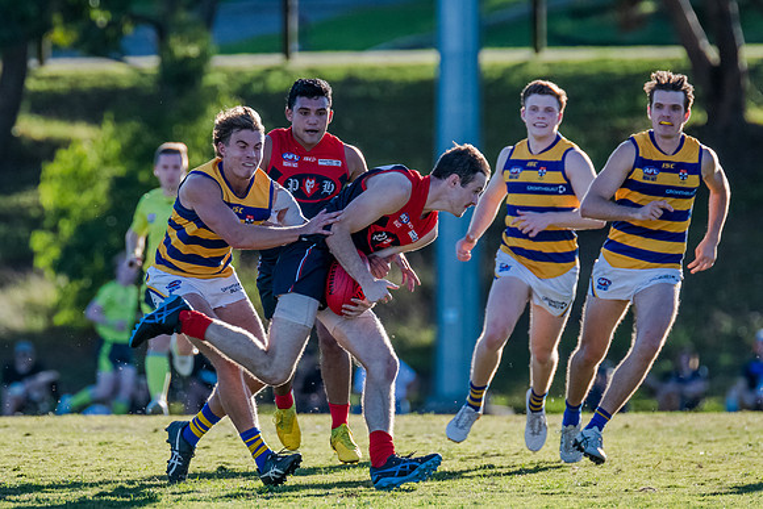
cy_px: 305
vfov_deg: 2.1
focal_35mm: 653
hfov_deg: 3.2
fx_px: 13846
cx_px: 176
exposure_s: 1/2000
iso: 1000
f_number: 6.3
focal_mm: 420
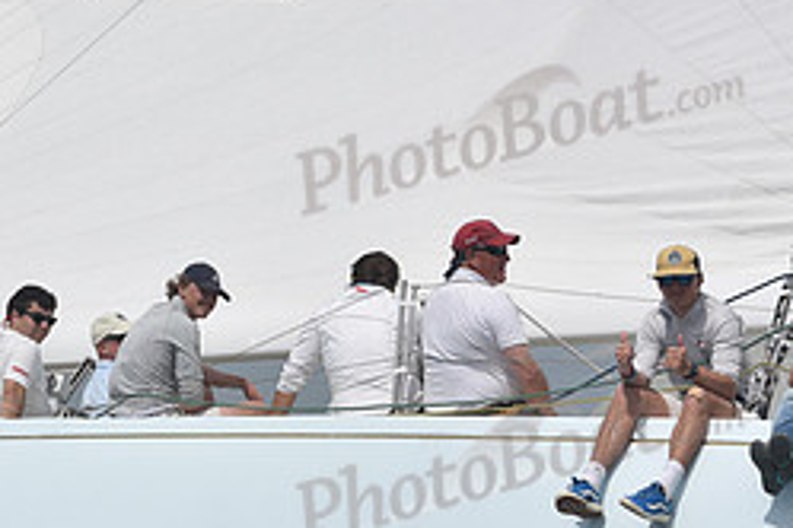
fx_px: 3855
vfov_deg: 7.8
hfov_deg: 11.7
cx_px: 134
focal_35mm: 175
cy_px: 342
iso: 320
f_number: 9
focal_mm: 75
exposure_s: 1/800
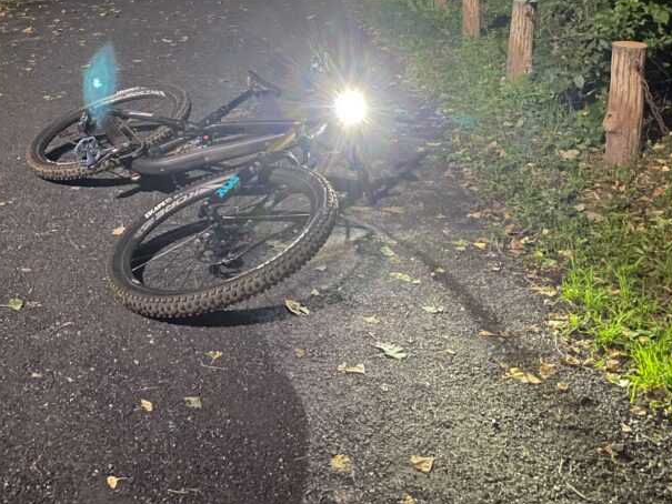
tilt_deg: -14.1
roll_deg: +1.1
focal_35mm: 44
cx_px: 221
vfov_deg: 32.0
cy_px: 100
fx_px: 854
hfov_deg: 42.3
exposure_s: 1/4
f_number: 1.6
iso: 640
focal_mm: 4.2
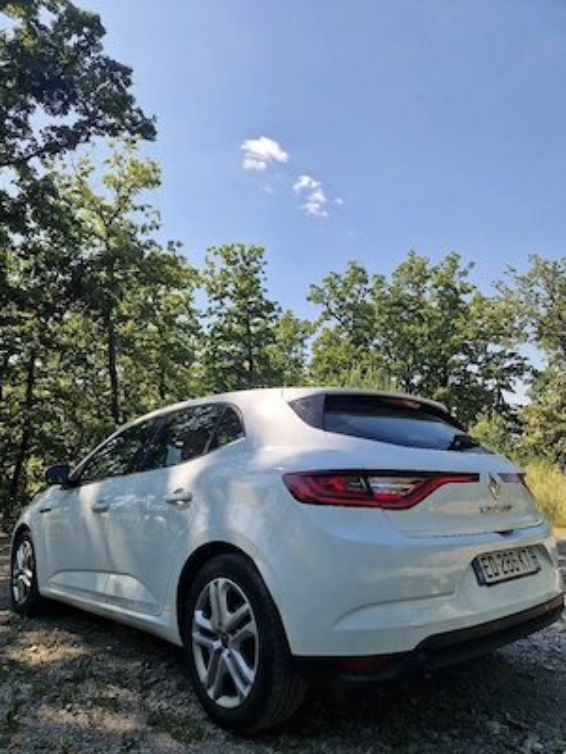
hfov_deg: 58.9
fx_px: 501
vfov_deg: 73.9
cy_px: 377
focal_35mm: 23
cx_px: 283
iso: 50
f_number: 1.8
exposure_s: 1/1250
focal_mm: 5.4
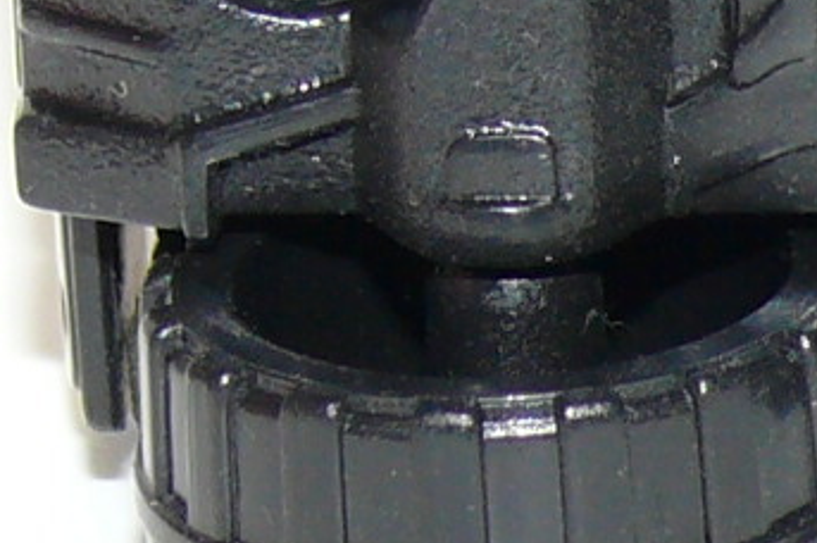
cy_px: -181
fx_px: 12334
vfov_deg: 2.5
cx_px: 1446
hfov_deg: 3.8
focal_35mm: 544
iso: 100
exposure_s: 1/30
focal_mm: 14.1
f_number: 4
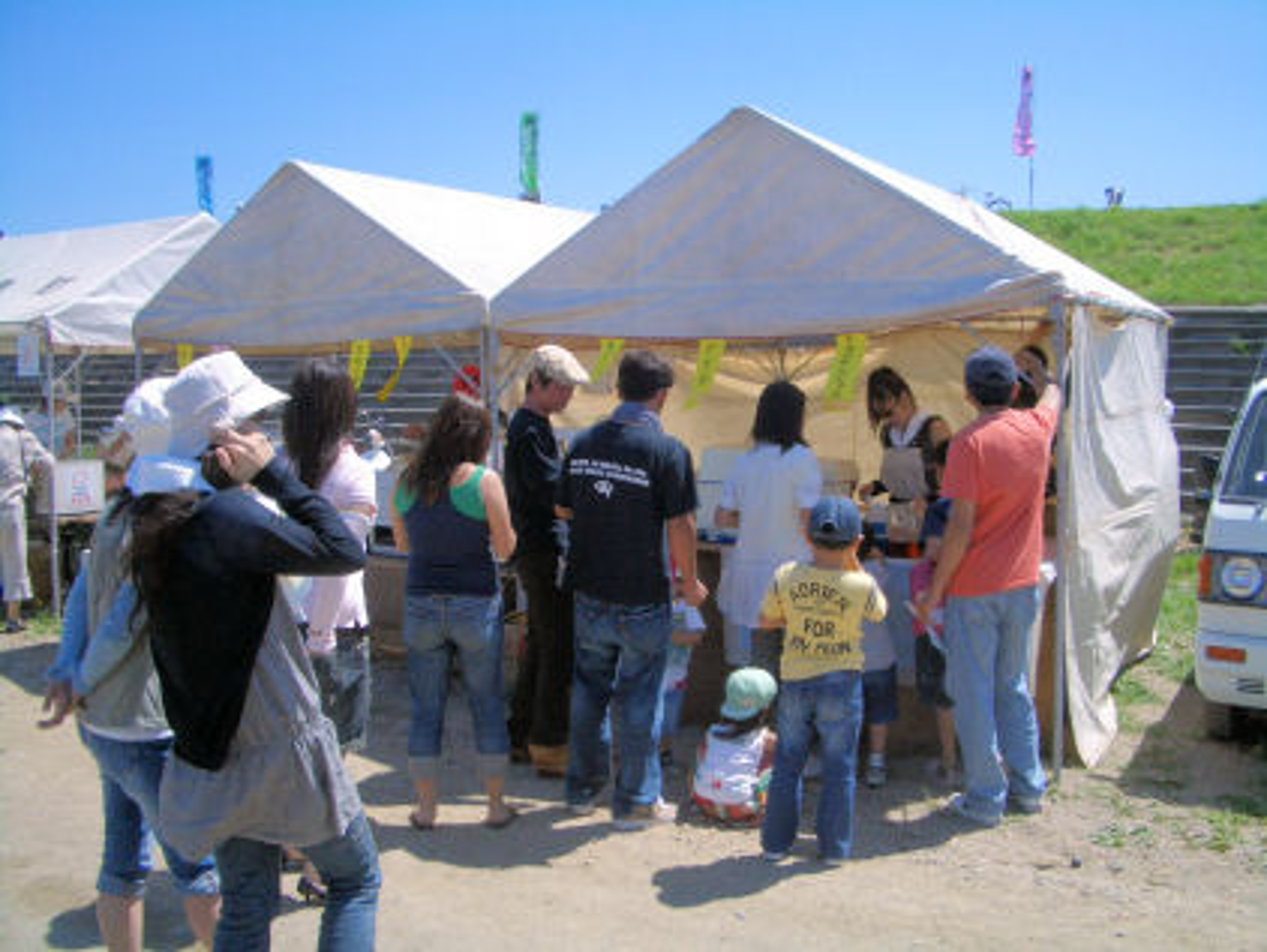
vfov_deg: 40.7
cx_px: 634
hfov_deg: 52.6
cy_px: 476
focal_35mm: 35
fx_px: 1282
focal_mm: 5.8
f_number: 4.3
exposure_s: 1/640
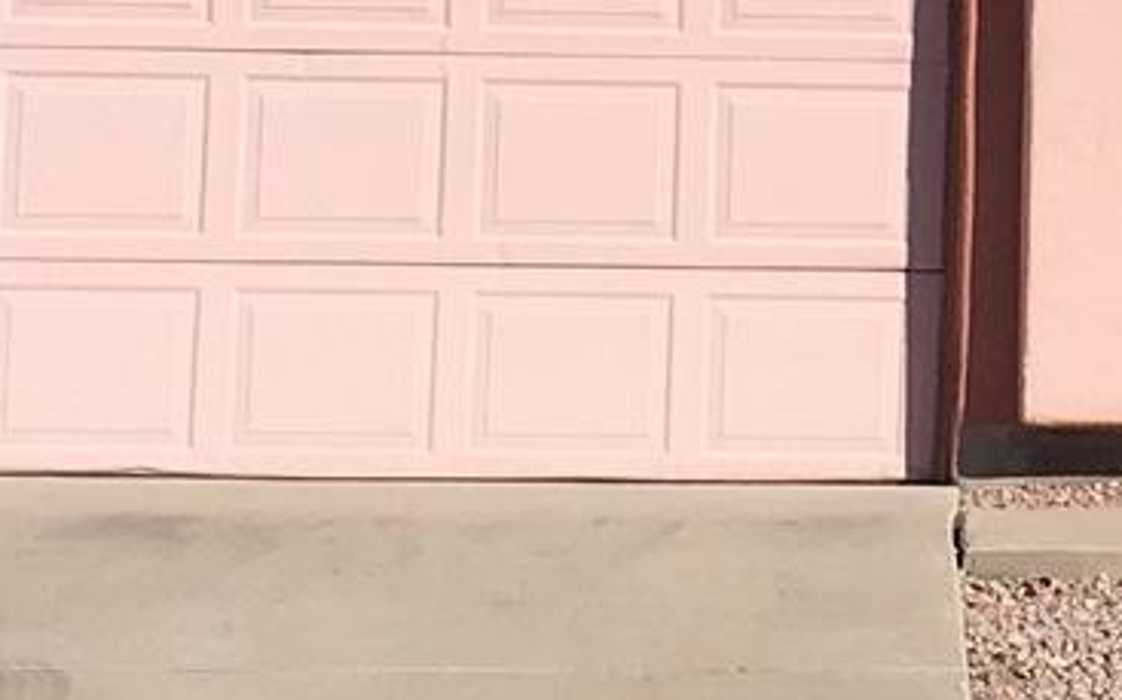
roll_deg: +0.3
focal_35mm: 169
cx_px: 1507
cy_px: -284
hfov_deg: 12.0
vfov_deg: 7.6
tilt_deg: +6.3
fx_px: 5165
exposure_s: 1/2849
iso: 25
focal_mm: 4.15
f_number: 2.2
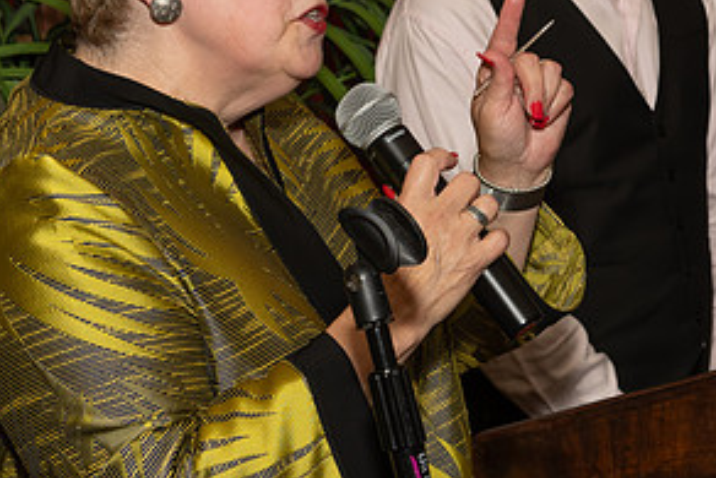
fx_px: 2368
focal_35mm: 119
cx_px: 387
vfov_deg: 11.5
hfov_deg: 17.2
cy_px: 150
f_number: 7.1
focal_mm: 40
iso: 500
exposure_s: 1/250
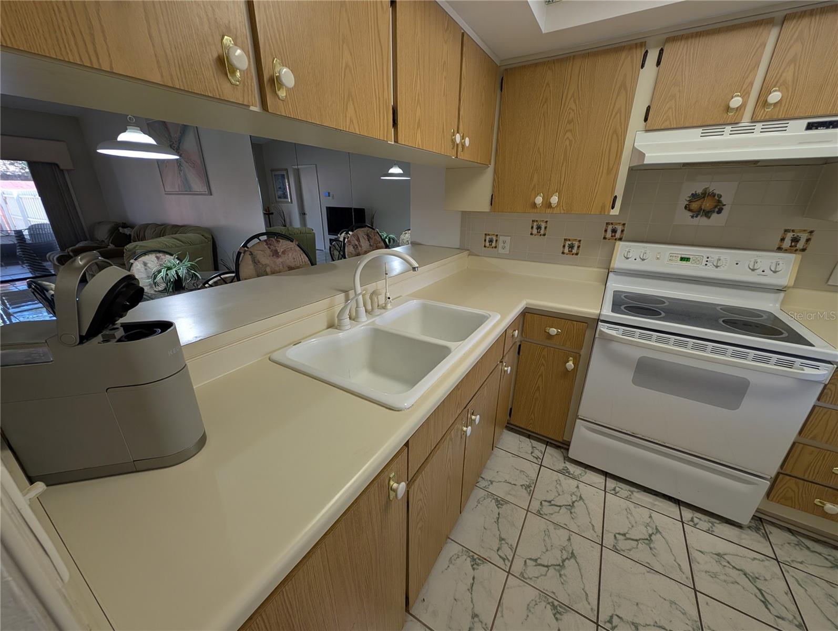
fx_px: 291
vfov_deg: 94.6
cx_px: 419
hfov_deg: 110.5
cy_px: 316
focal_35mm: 12
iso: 58
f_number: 1.95
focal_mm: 2.23
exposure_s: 1/40
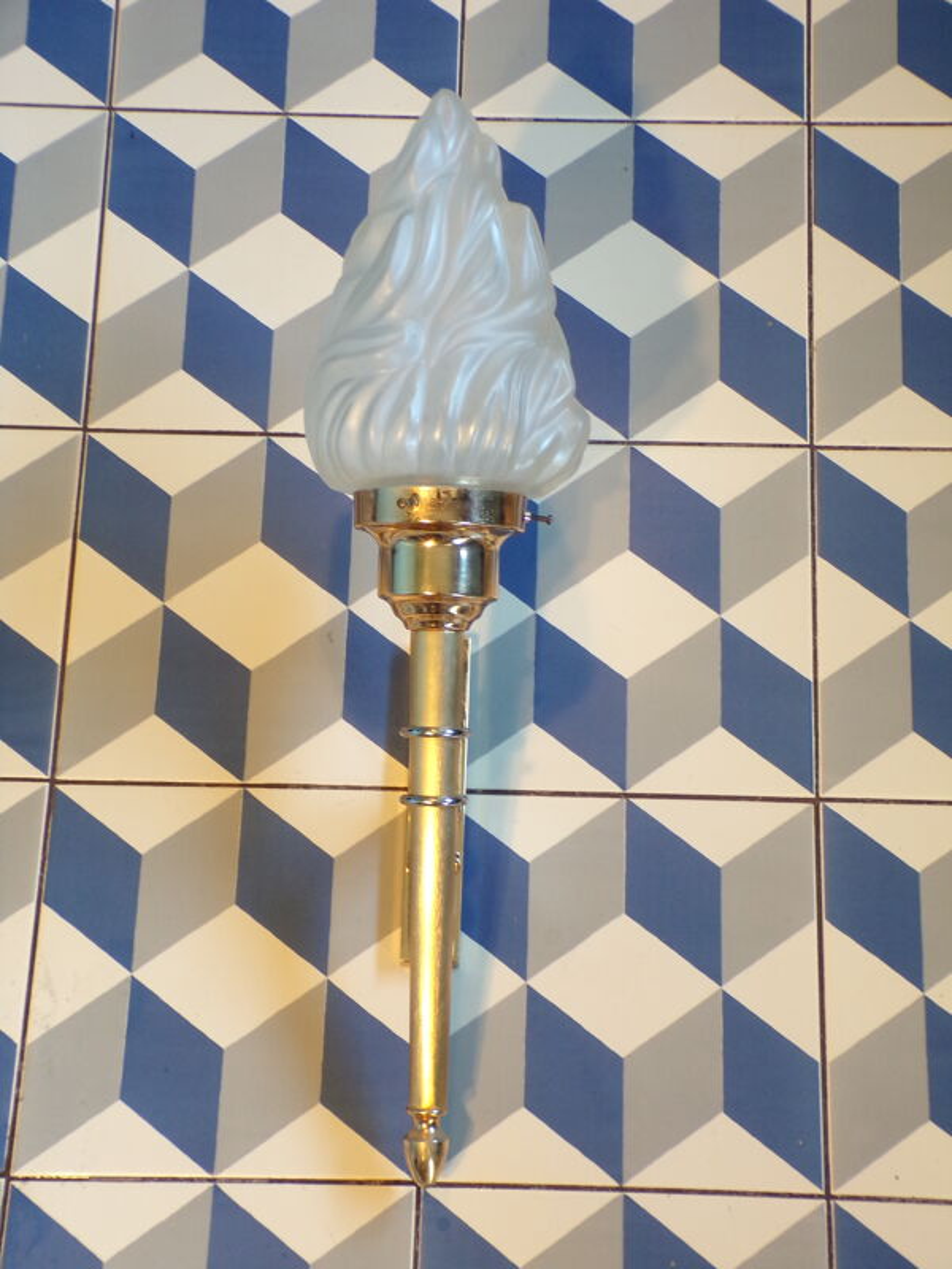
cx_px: 476
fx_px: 2053
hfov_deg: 26.1
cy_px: 634
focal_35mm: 56
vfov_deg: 34.3
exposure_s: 1/17
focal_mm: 10.1
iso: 209
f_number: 3.7
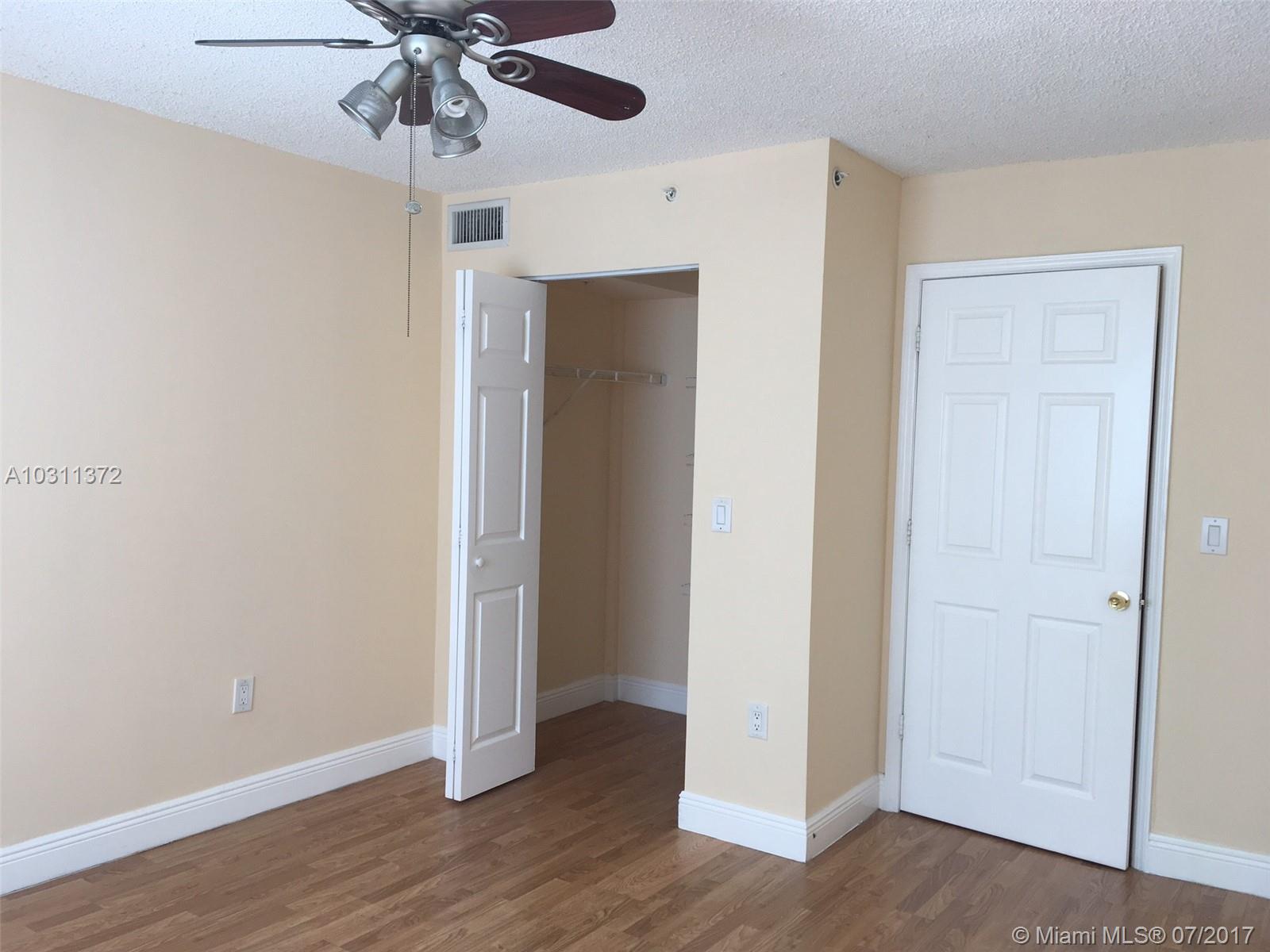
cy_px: 476
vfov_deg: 48.2
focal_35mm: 29
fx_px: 1064
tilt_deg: -3.2
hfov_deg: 61.7
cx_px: 635
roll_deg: -2.0
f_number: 2.2
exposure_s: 1/60
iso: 32
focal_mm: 4.15
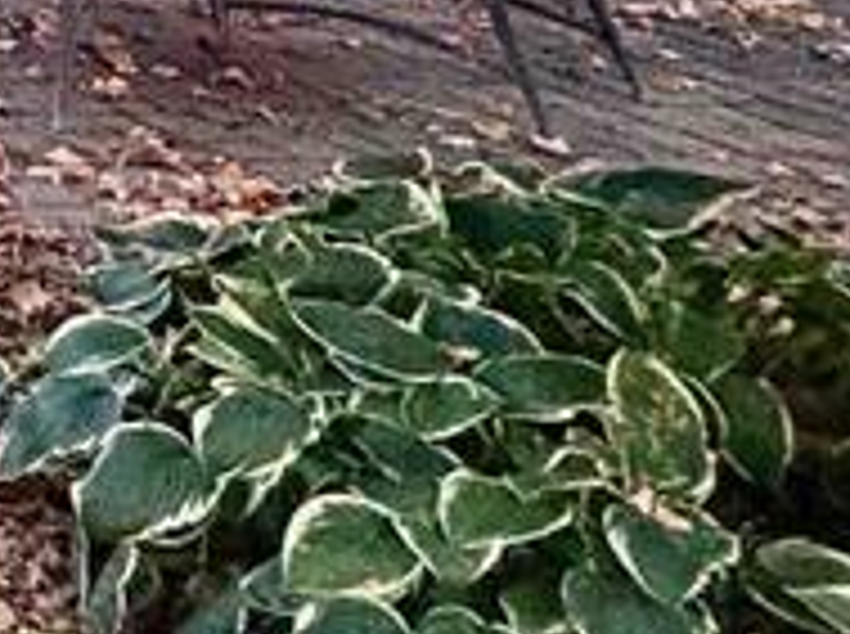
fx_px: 1863
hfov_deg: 14.8
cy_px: -486
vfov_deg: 16.4
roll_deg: +1.0
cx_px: -1219
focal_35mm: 76
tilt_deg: -3.1
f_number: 2.2
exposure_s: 1/60
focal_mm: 2.22
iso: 640
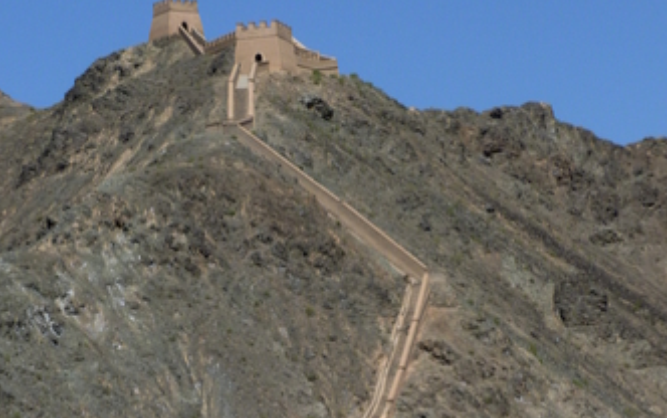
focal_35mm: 222
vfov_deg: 5.9
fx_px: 4038
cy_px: 384
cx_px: 273
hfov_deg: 9.4
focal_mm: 20.7
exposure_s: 1/640
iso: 100
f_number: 4.9
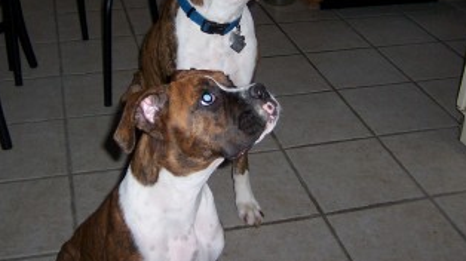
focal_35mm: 50
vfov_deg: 23.5
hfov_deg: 41.3
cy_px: 43
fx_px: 617
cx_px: 202
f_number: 2.8
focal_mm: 5.6
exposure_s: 1/60
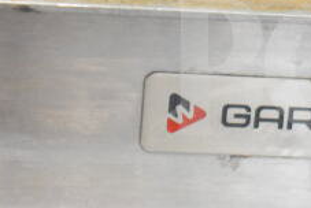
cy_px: 105
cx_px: 297
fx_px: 1915
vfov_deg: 6.2
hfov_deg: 9.2
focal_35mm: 221
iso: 12800
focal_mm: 55
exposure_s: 1/100
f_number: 5.6
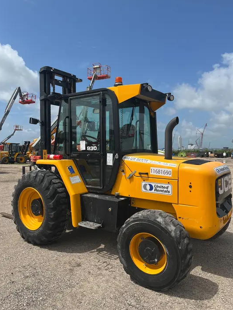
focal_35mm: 27
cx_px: 116
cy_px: 154
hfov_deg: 51.4
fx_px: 242
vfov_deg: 65.3
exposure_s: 1/4854
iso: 50
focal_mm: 5.1
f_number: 1.6
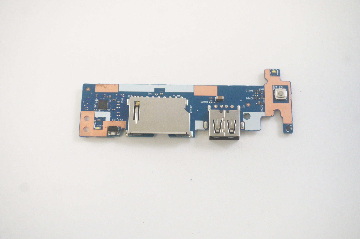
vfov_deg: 24.4
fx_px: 554
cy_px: 120
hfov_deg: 36.0
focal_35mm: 56
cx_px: 180
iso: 2500
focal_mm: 37
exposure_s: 1/100
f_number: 5.6
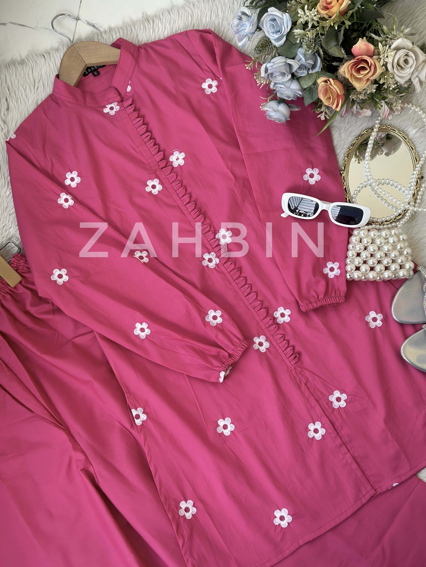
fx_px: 788
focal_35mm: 48
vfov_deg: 39.7
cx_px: 213
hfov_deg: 30.3
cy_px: 284
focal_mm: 6.86
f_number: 1.78
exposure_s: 1/320
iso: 80
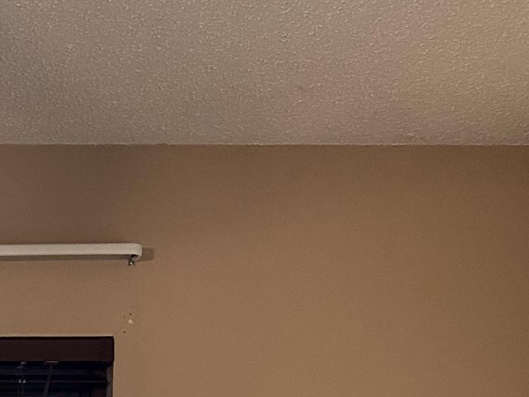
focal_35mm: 105
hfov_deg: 16.9
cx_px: -274
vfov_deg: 12.6
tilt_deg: -3.1
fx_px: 1605
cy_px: 759
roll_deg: -0.4
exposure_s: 1/60
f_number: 1.5
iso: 200
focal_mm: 5.7
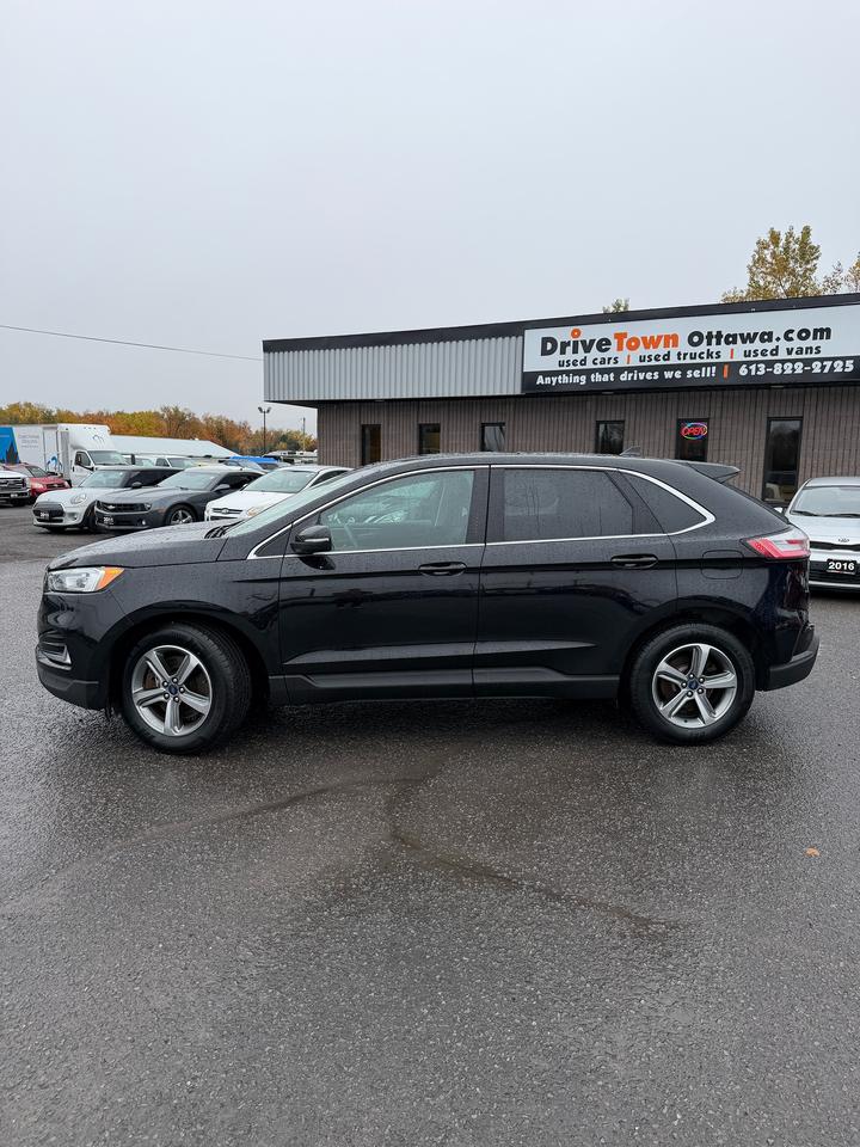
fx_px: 795
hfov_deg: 56.8
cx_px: 430
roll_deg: -2.6
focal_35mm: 24
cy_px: 574
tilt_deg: -5.9
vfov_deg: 71.6
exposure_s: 1/979
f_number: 1.78
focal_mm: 6.76
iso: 80
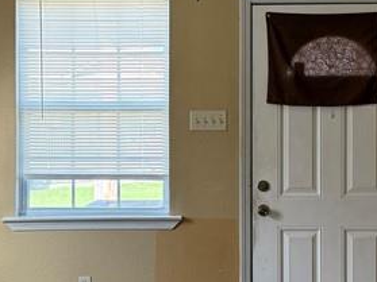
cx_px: 208
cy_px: 158
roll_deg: +0.0
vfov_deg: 16.8
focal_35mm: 88
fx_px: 958
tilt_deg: -1.3
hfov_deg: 22.3
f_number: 1.78
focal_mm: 6.76
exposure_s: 1/157
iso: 200
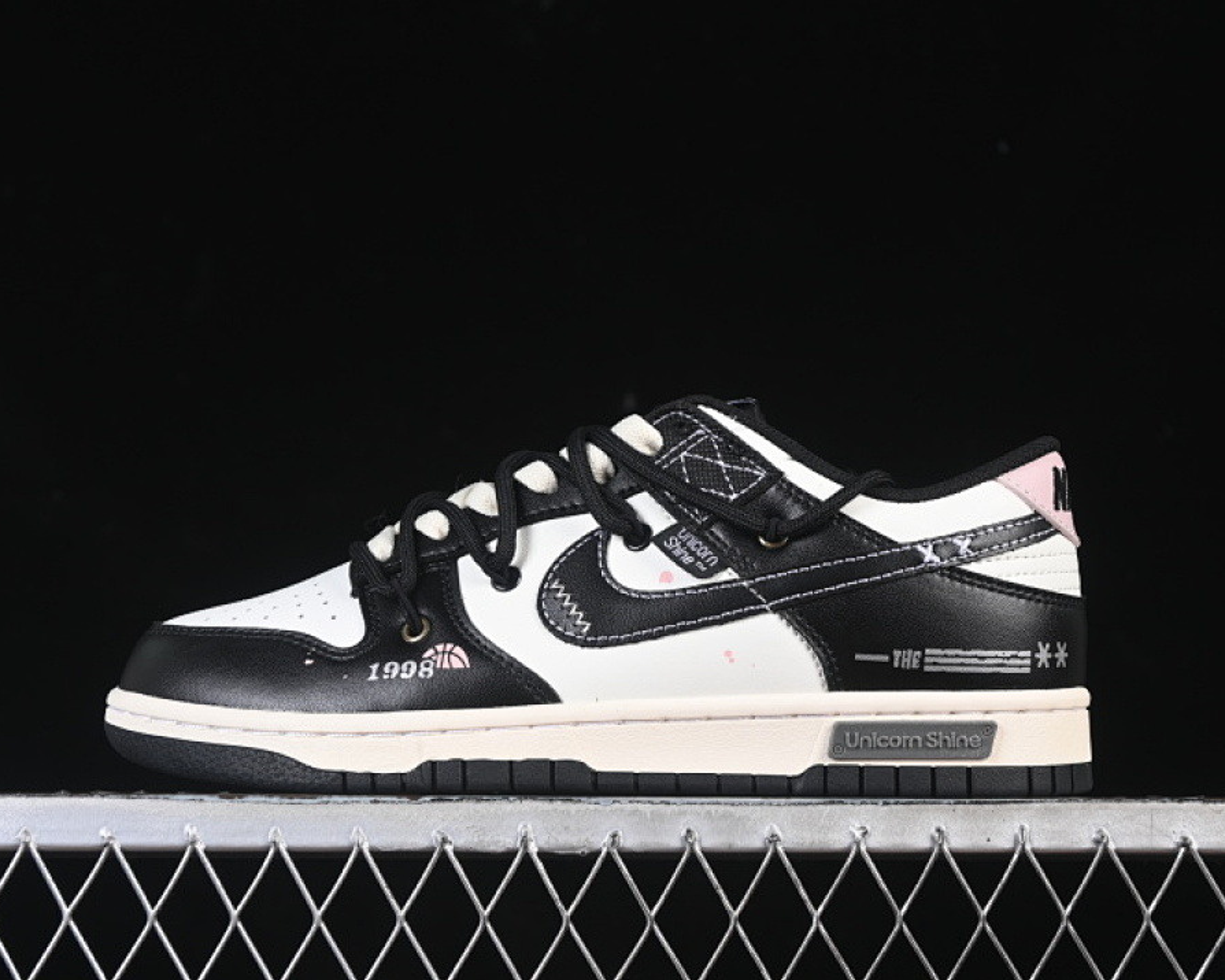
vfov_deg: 18.1
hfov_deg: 22.5
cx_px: 602
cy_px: 491
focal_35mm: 85
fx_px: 3081
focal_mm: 50
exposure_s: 1/60
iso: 160
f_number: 6.3
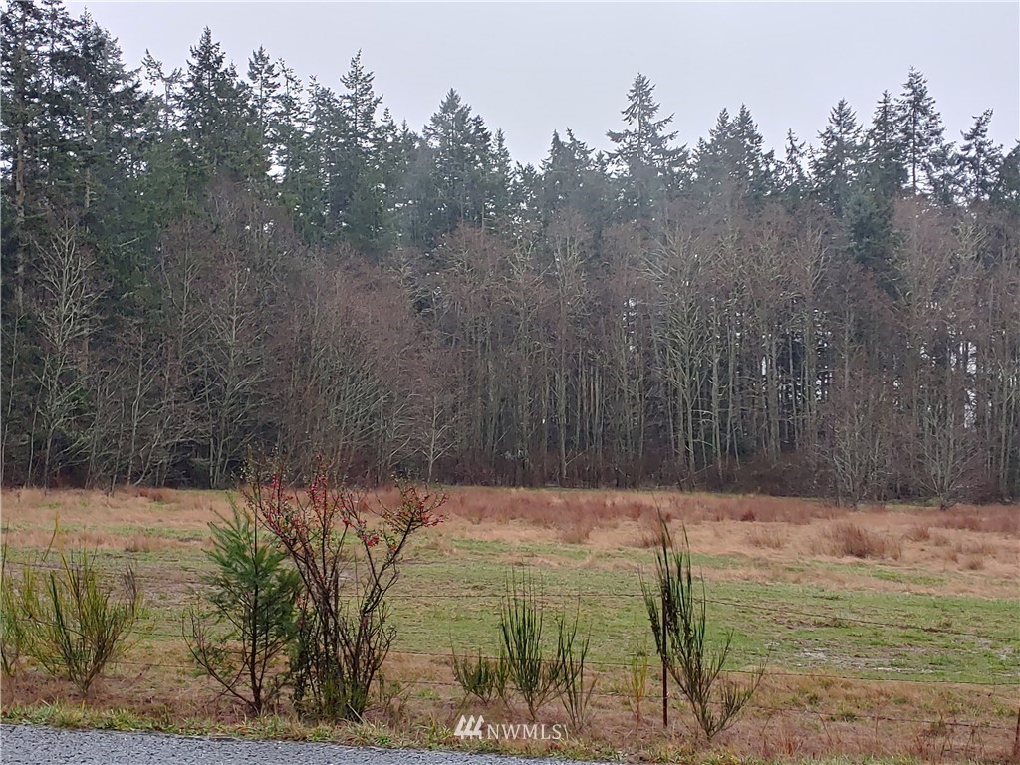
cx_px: 510
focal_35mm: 47
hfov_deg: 40.4
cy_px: 382
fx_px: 1385
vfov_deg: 30.9
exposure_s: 1/60
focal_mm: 4.23
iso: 50
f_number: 1.5
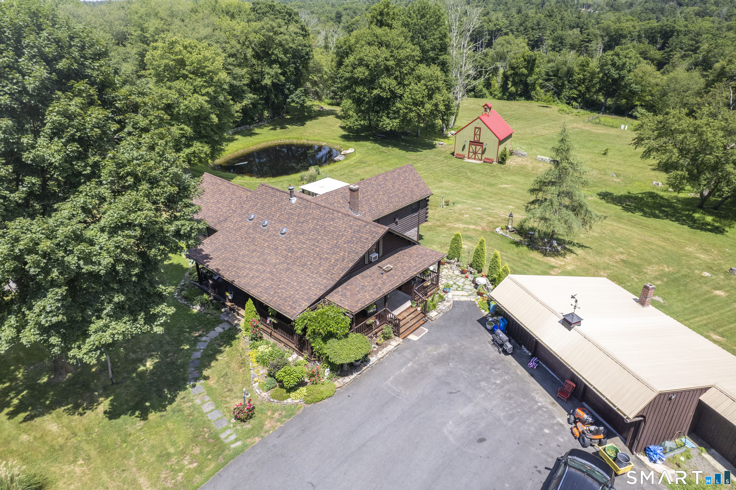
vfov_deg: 57.2
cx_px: 368
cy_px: 245
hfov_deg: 78.6
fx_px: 450
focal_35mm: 22
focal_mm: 8.38
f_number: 2.8
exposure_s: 1/40
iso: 100
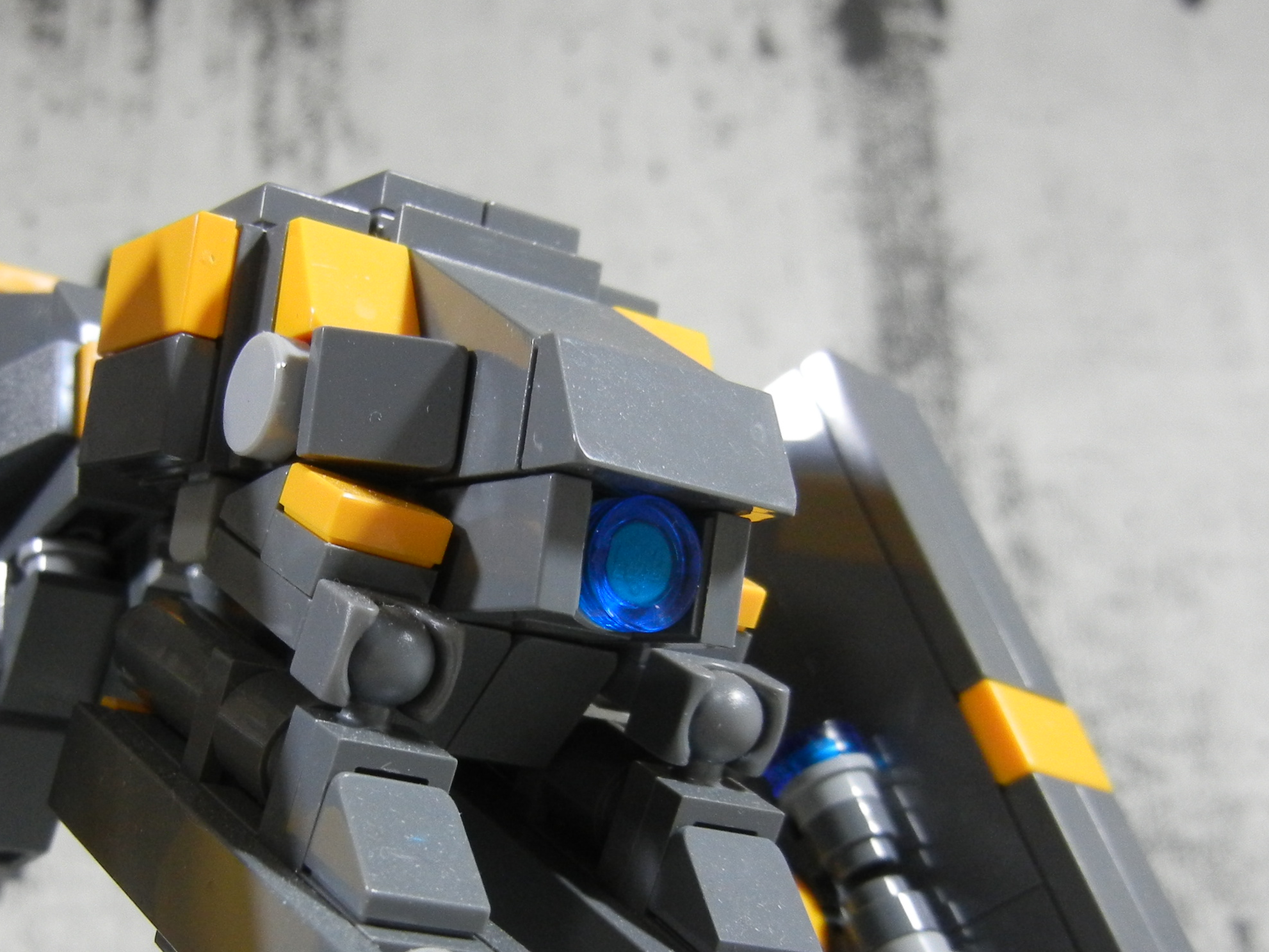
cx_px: 369
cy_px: 723
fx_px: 2053
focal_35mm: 56
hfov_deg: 33.9
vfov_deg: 25.8
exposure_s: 1/34.3
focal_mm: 6.2
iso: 400
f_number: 3.6
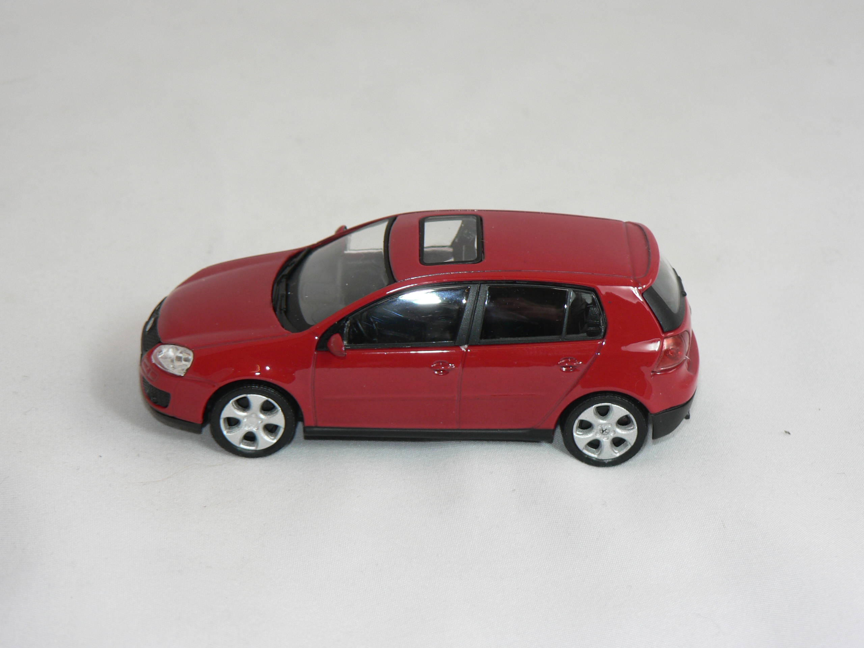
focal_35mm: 102
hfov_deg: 19.3
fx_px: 2546
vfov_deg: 14.5
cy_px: 324
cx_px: 432
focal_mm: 16.9
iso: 80
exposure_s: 1/60
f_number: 3.2
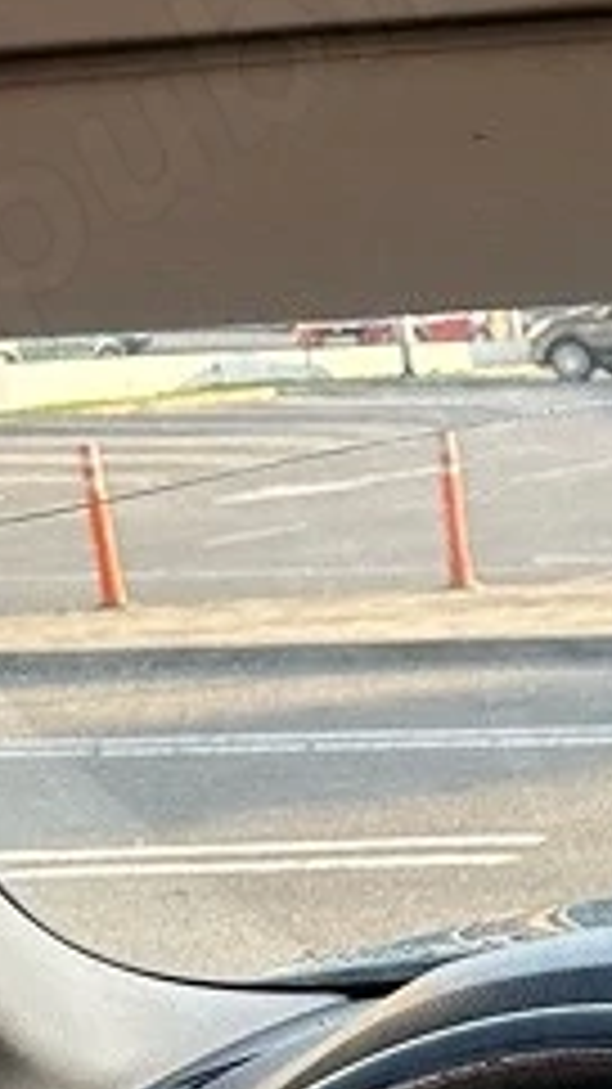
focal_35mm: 108
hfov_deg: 8.9
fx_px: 3118
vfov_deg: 19.1
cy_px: 1152
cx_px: 1890
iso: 64
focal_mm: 6.86
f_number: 1.78
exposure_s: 1/189
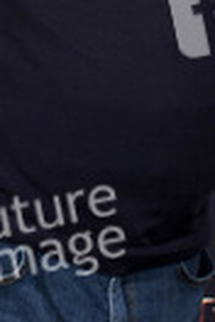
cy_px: -122
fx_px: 1899
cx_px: 72
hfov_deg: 6.5
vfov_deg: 9.5
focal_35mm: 212
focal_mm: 70
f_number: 4
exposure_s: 1/200
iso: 1600
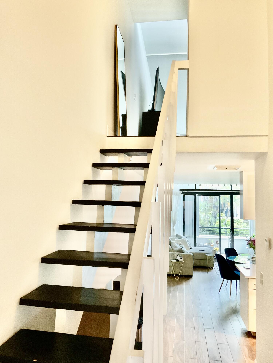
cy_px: 182
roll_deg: -1.7
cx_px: 136
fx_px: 305
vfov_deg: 61.7
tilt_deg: +4.2
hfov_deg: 48.2
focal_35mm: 29
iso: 200
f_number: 1.8
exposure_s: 1/40
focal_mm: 3
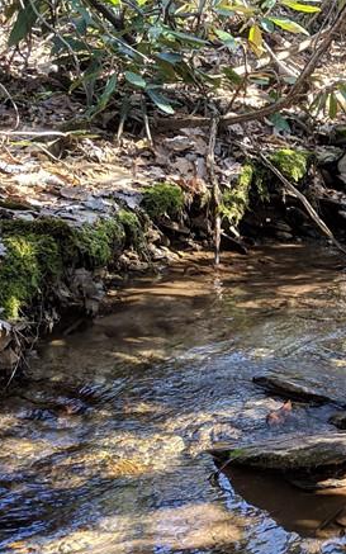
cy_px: 276
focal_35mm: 67
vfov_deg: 30.6
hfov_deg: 18.4
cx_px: 417
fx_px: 1011
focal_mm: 4.44
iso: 55
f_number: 1.8
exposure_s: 1/112
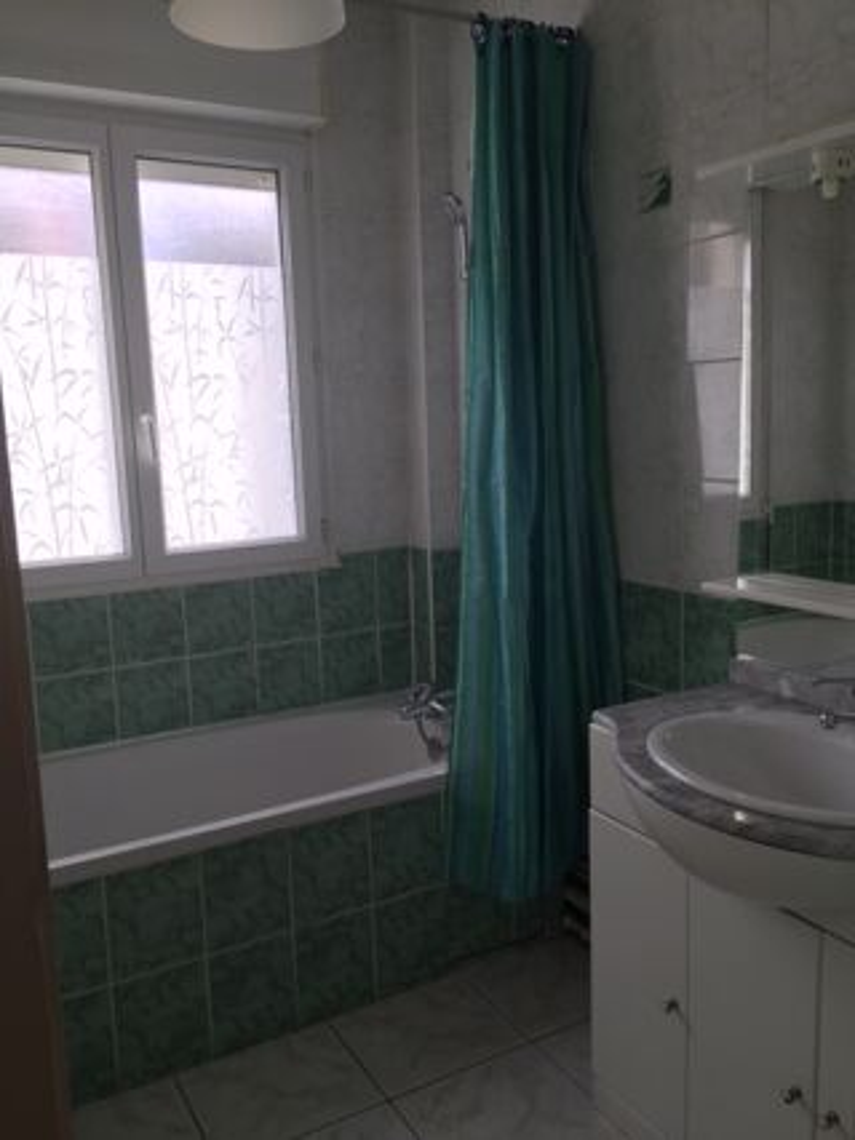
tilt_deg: -7.3
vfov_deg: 61.7
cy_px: 570
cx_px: 428
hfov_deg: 48.2
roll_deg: +0.9
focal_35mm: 29
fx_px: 956
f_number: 2.2
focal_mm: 4.15
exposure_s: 1/100
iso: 40
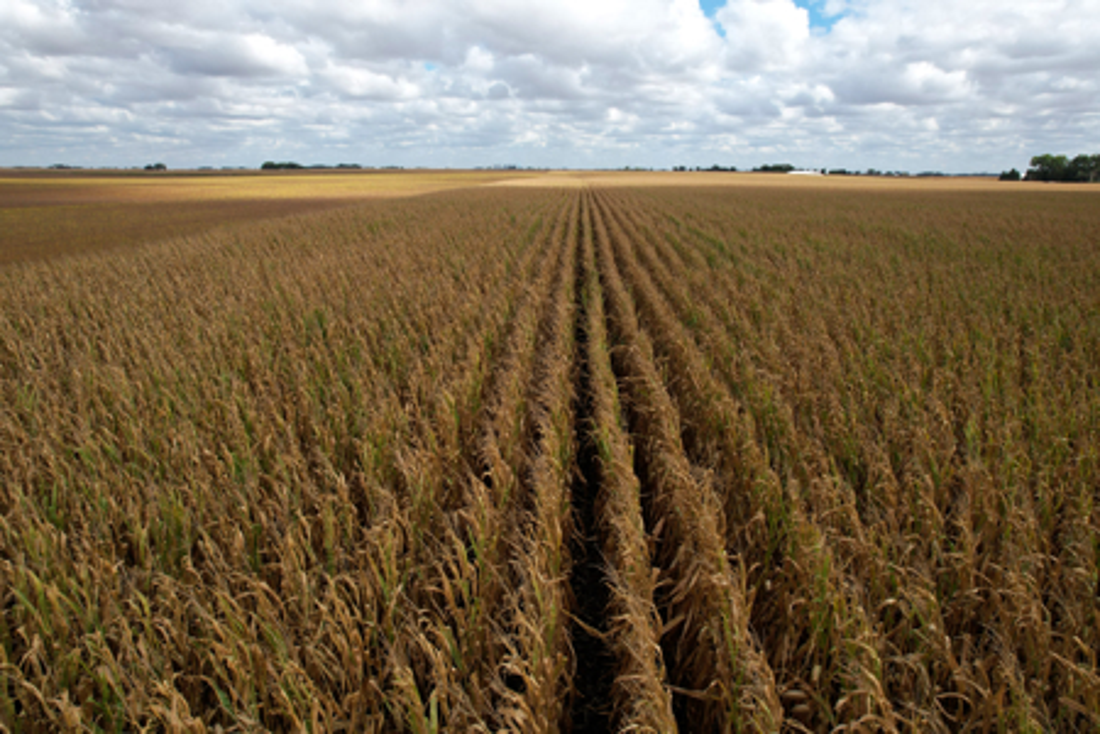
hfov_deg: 78.6
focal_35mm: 22
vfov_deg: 57.2
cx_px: 550
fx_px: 672
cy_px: 367
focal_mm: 8.38
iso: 100
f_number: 2.8
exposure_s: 1/1500
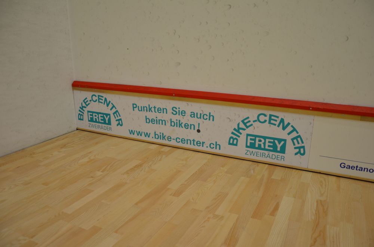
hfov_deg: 67.5
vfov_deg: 47.7
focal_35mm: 27
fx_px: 280
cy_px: 124
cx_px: 187
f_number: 4.5
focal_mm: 18
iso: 400
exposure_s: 1/80
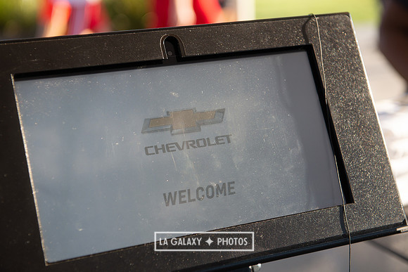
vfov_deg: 19.5
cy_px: 136
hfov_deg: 28.8
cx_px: 204
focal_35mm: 70
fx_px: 793
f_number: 4.5
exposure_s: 1/640
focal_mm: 70
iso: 360
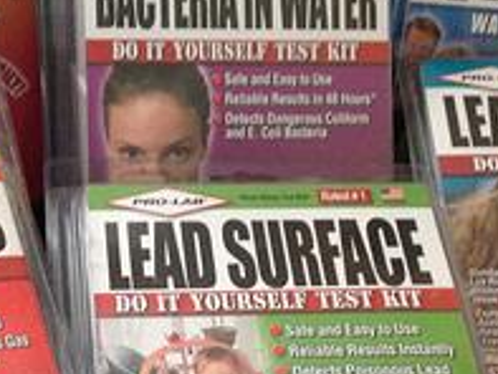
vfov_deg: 17.7
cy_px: 265
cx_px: 155
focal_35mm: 83
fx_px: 1195
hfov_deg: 23.4
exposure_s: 1/15
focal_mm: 4.28
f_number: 2.4
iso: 500
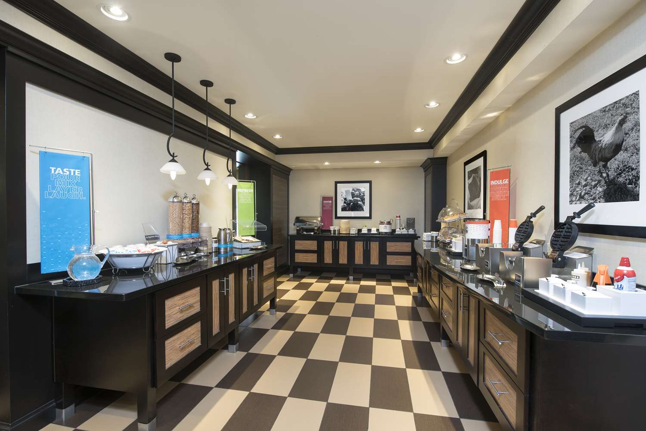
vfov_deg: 73.8
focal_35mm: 16
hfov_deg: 96.7
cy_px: 216
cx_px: 323
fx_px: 287
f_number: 10
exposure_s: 1.3
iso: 100
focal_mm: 16
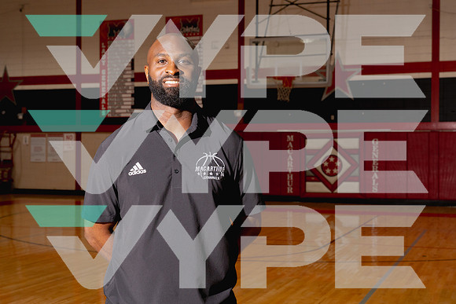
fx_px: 684
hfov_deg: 36.9
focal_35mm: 54
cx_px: 228
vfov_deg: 25.1
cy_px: 152
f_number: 8
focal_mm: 54
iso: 800
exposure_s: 1/250
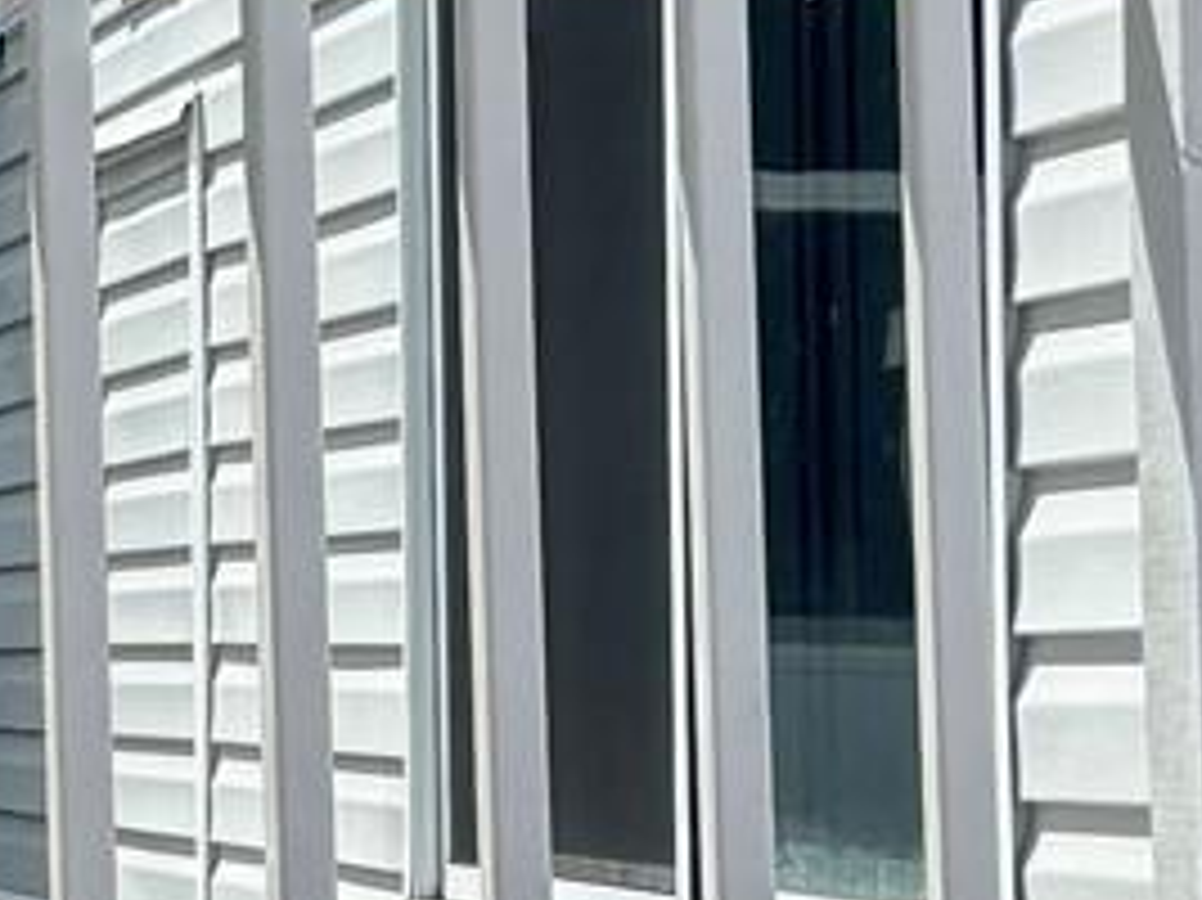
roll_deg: +0.1
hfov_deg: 10.9
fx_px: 5414
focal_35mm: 156
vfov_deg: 9.5
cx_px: -1607
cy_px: 500
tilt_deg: +1.1
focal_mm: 5.96
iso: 50
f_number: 1.6
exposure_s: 1/2639
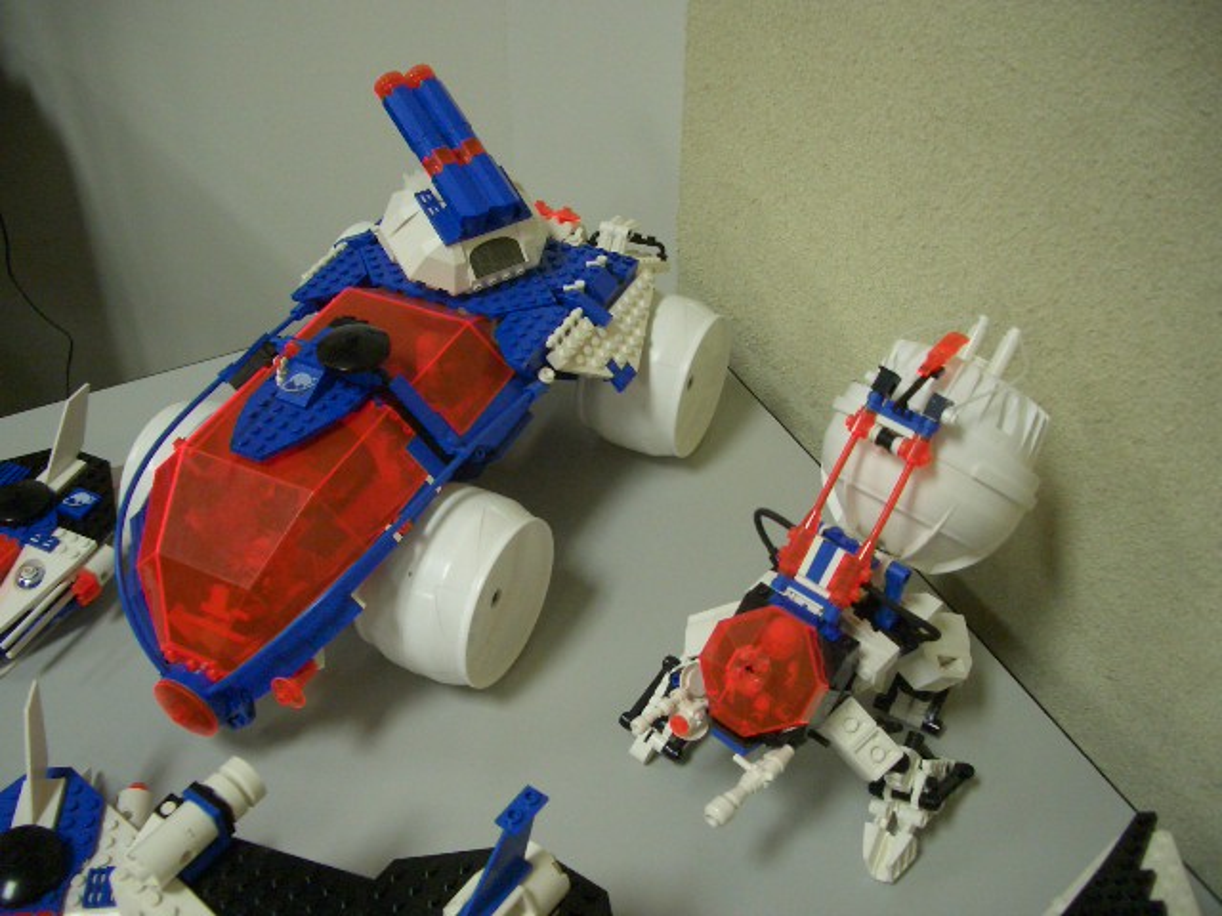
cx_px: 611
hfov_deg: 52.6
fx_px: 1236
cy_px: 458
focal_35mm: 35
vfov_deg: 40.7
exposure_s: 1/50
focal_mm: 5.8
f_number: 2.6
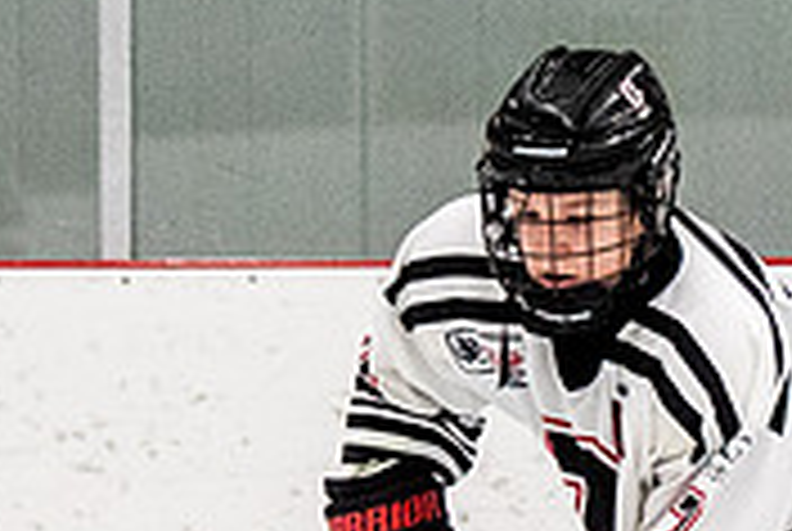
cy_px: 33
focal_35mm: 748
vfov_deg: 1.8
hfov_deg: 2.8
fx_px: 16484
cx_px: 549
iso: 1600
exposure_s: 1/800
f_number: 2.8
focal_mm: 80
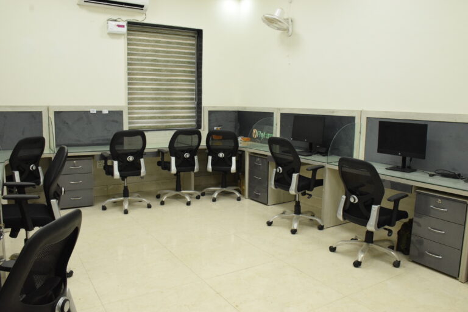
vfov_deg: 47.9
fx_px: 351
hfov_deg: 67.4
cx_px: 234
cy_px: 156
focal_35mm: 27
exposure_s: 1/80
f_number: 10
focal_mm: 18
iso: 3200
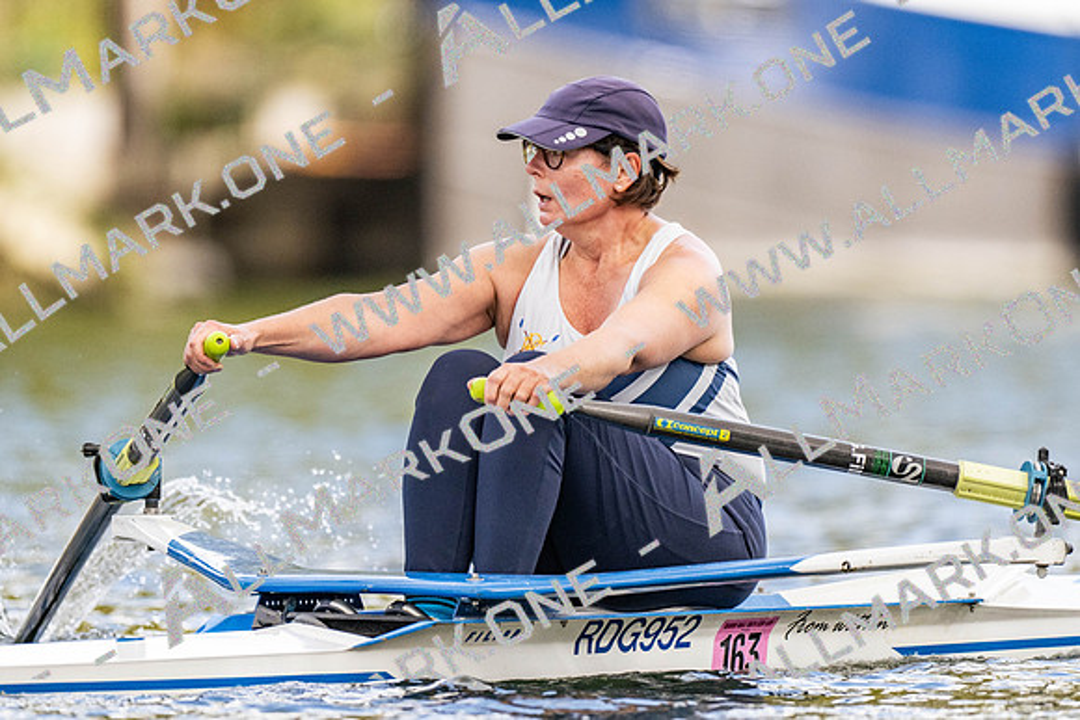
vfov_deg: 1.5
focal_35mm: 900
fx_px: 27019
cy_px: 360
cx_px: 540
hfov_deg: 2.3
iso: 900
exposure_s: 1/2500
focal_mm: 600
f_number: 4
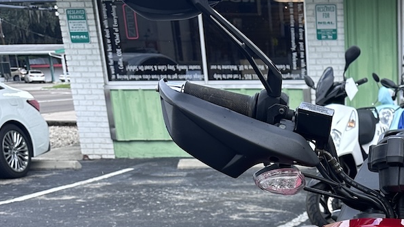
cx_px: 398
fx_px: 760
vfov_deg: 15.1
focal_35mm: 71
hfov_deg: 28.1
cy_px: 385
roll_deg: +0.2
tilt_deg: -22.3
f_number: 1.78
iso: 80
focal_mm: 6.86
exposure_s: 1/1083
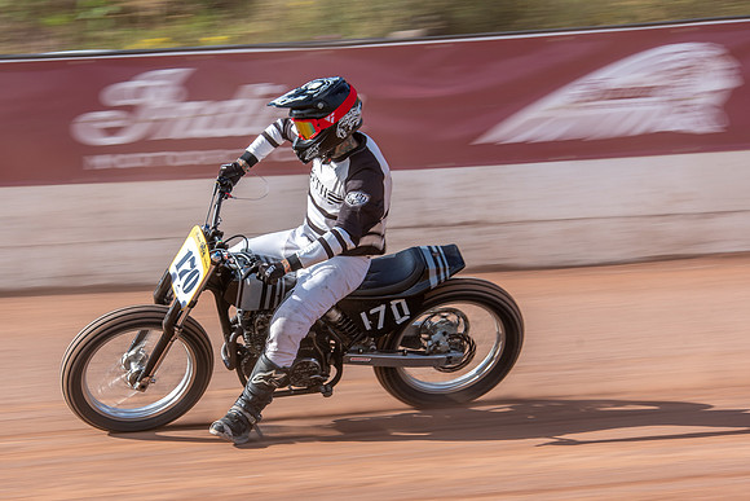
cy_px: 293
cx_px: 292
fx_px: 3101
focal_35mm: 149
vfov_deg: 9.2
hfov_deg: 13.8
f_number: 8
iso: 100
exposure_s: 1/125
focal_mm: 112
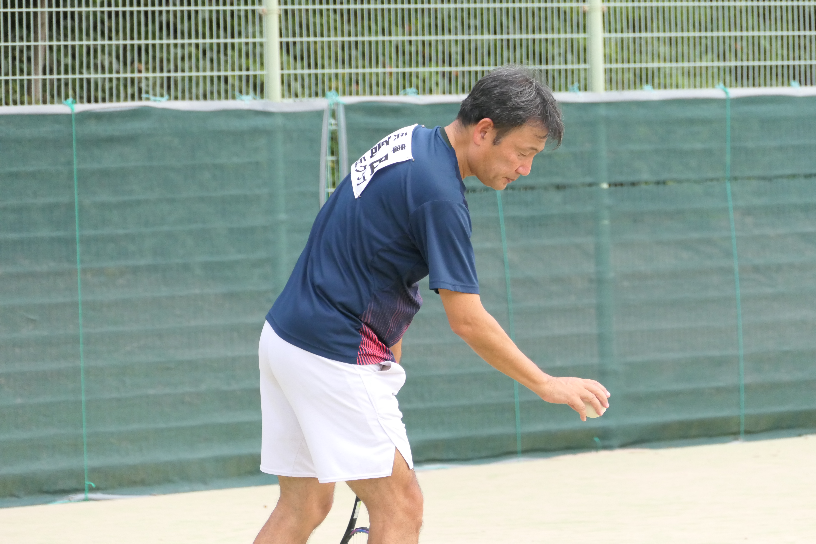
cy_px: 272
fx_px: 7366
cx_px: 408
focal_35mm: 325
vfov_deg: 4.2
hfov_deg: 6.3
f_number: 4
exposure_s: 1/3200
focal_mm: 118.56
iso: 1250
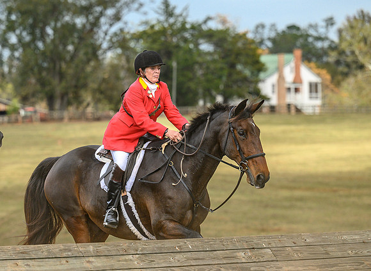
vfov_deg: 5.7
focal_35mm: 254
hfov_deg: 7.9
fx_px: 2699
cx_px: 101
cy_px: 152
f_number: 3.5
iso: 400
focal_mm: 145
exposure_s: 1/1000
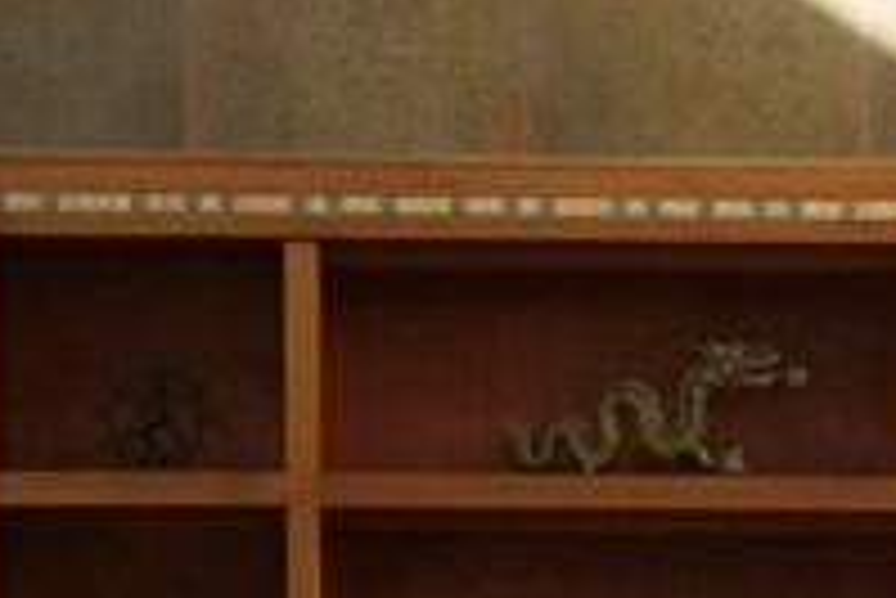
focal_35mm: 246
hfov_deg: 8.3
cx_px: 815
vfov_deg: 5.5
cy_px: 1214
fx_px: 6127
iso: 100
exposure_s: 1/8
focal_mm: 34
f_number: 13
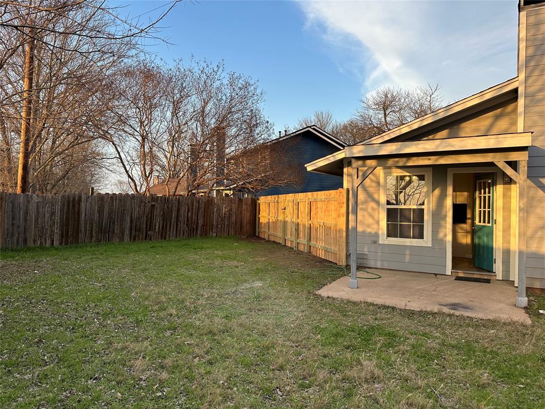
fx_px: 378
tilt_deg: +0.5
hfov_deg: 71.6
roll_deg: -2.1
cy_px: 204
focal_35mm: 24
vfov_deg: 56.8
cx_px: 272
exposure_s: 1/836
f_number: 1.78
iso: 80
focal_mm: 6.86
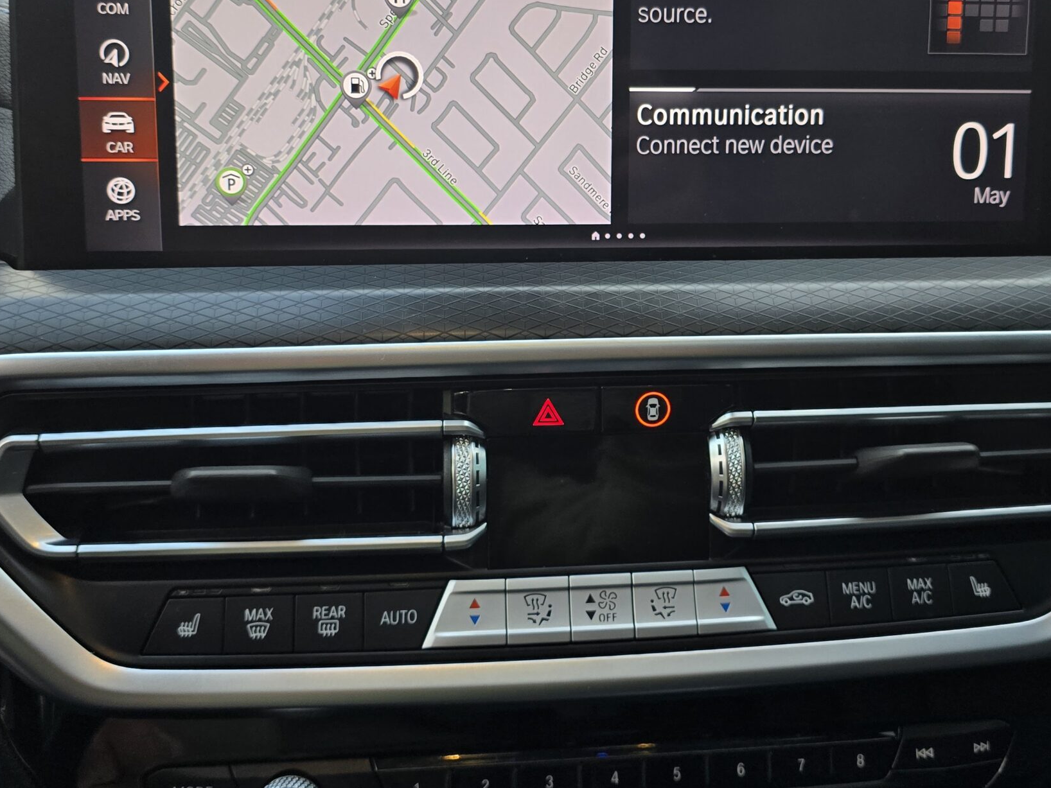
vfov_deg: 39.1
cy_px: 253
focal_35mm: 36
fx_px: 1093
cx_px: 559
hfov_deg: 51.3
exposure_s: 1/120
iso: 200
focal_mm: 6.3
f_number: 1.7
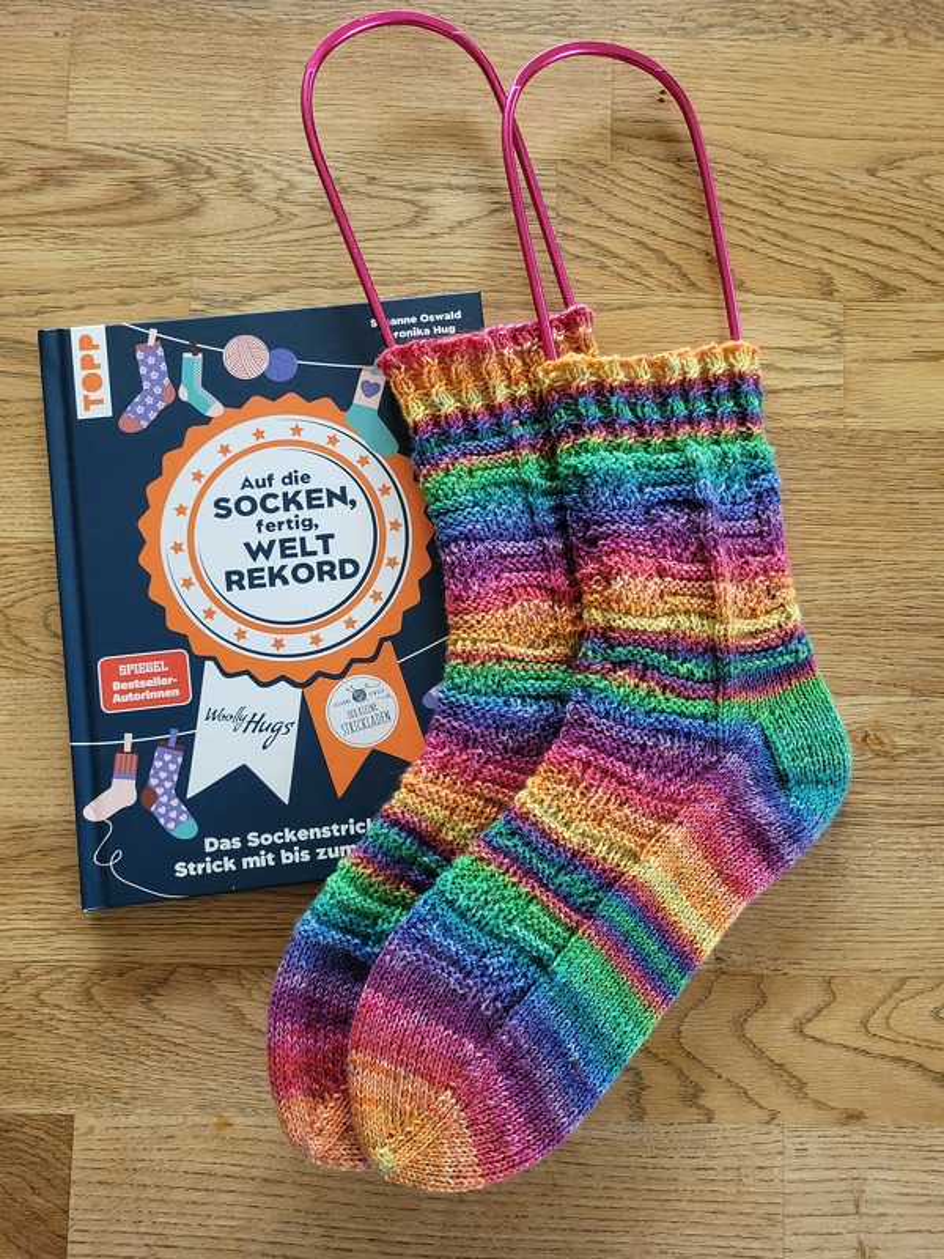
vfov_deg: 67.3
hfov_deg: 53.1
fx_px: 945
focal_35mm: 26
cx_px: 472
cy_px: 630
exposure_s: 1/50
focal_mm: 5.4
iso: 320
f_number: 1.8
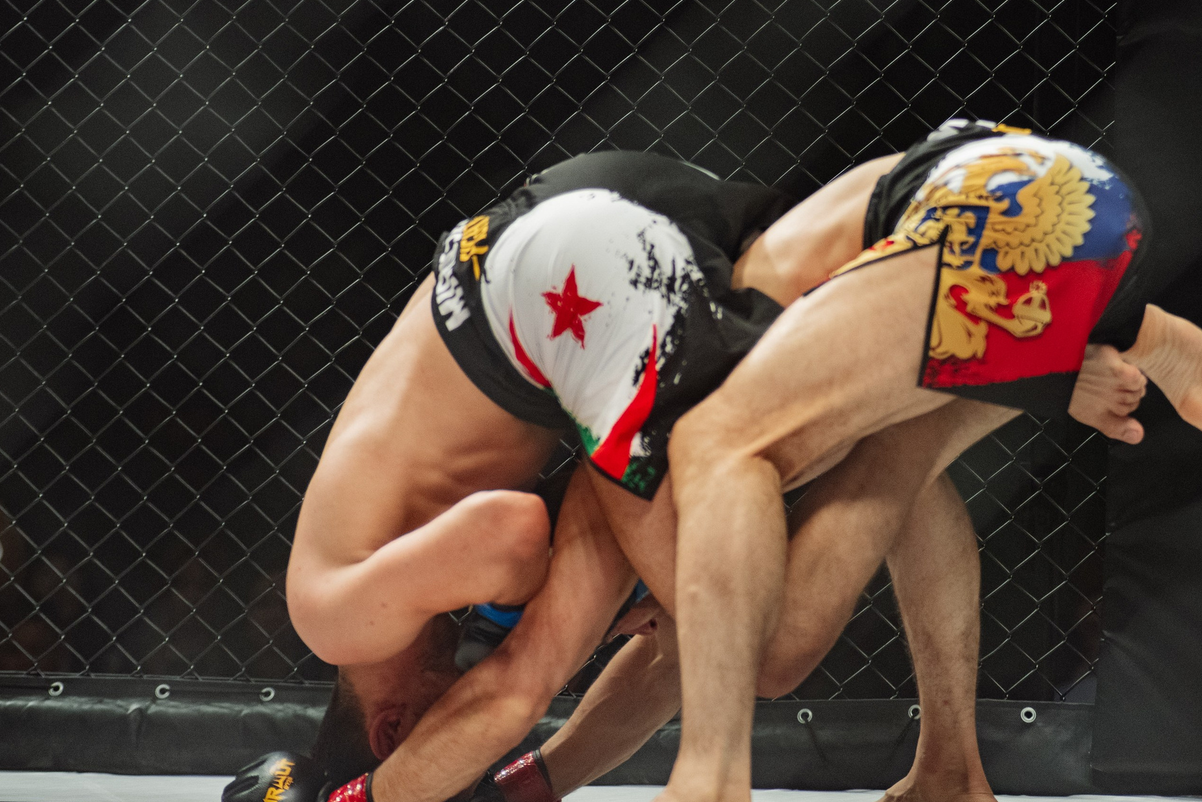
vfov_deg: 7.9
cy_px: 309
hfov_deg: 11.9
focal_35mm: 173
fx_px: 5778
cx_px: 694
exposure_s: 1/640
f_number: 4
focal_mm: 125
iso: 2000
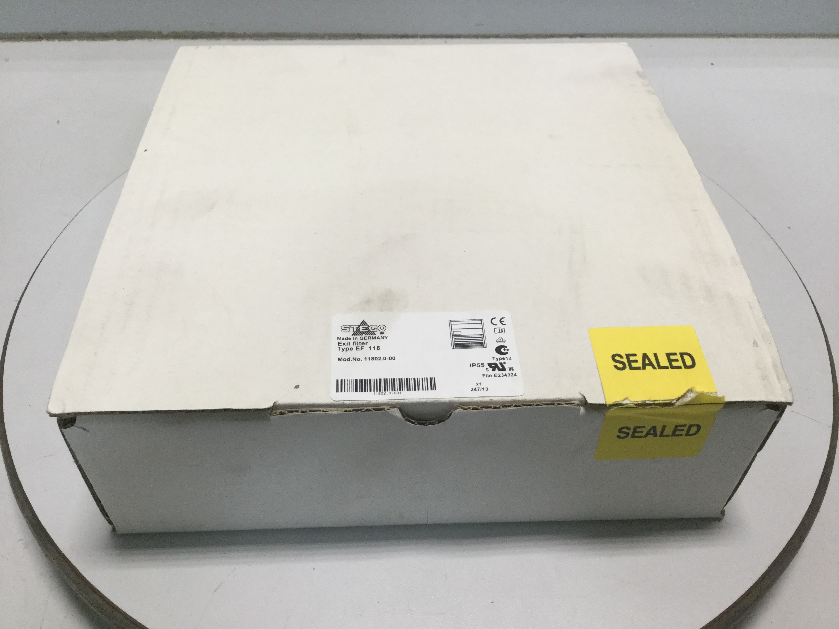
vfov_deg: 45.4
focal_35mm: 31
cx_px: 420
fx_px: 751
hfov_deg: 58.4
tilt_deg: -45.8
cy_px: 314
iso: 32
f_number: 2.4
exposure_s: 1/30
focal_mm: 3.3
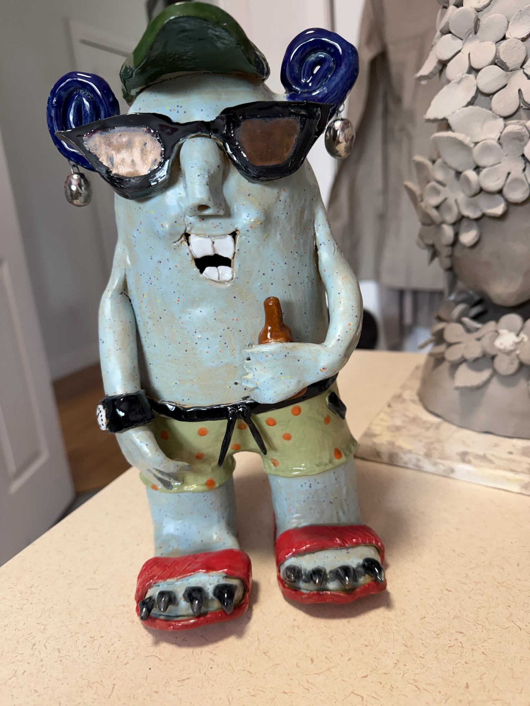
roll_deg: +5.3
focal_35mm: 24
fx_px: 490
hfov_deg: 56.8
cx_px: 265
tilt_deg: -15.0
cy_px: 353
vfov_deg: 71.6
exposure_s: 1/120
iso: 200
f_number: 1.78
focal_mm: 6.76
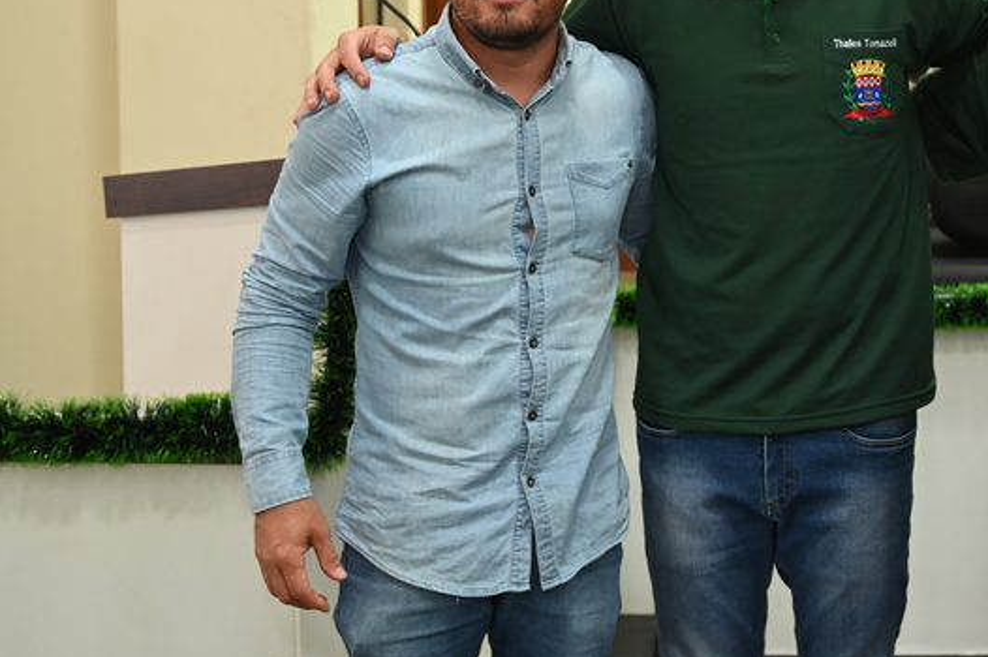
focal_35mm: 65
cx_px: 813
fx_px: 1783
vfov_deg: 20.7
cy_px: 162
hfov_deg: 30.1
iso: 1600
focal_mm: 38
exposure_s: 1/60
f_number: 4
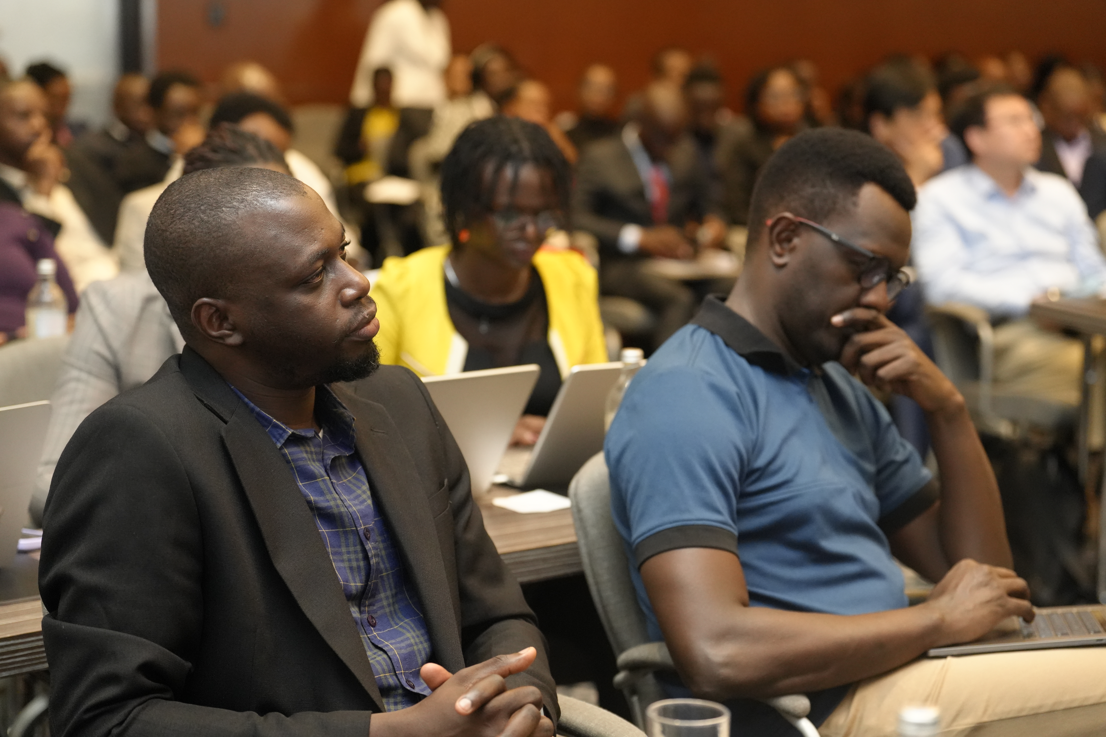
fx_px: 2273
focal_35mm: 74
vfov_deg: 18.4
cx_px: 553
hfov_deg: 27.3
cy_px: 368
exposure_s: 1/160
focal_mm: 74
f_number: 3.2
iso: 6400
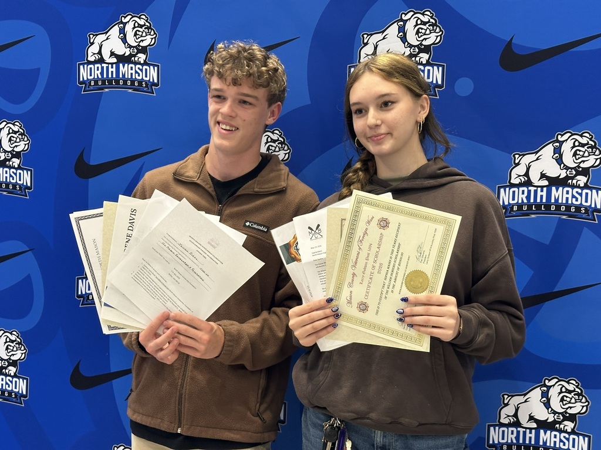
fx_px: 833
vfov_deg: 30.3
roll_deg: -1.7
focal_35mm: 48
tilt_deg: -4.5
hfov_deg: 39.7
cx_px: 300
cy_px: 225
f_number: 1.78
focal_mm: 6.86
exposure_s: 1/38
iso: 250
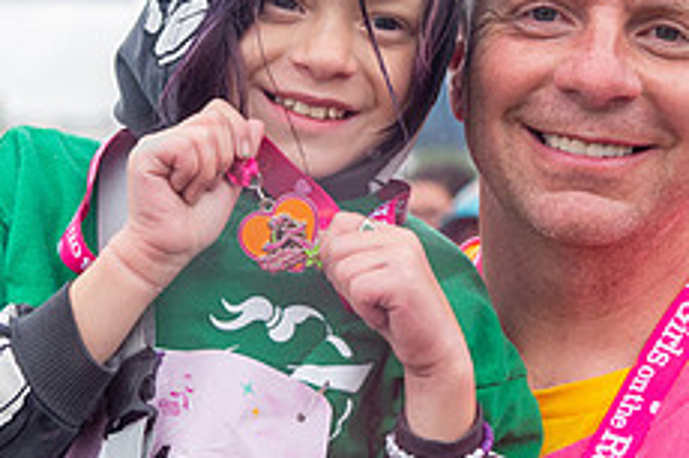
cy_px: 33
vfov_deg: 10.8
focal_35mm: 126
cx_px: 294
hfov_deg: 16.3
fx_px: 2410
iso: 1600
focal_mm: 50
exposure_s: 1/2500
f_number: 4
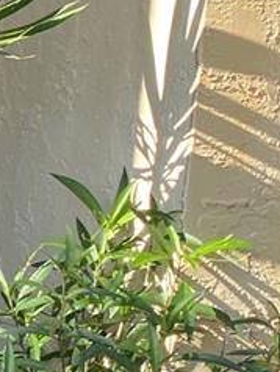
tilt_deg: -11.9
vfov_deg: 15.0
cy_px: 247
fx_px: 1410
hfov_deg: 9.9
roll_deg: -1.0
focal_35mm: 131
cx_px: -407
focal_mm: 4.25
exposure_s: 1/351
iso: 32
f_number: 1.8
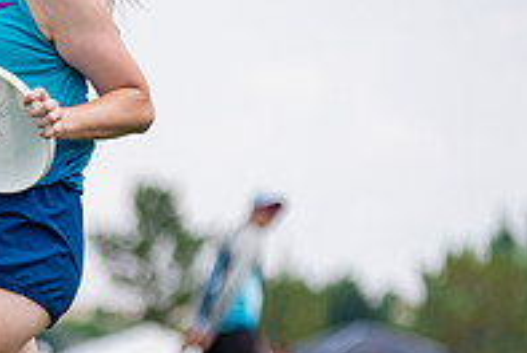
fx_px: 6157
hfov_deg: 4.9
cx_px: -70
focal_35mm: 420
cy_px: 236
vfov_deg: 3.3
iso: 640
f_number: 2.8
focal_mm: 137
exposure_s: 1/8000
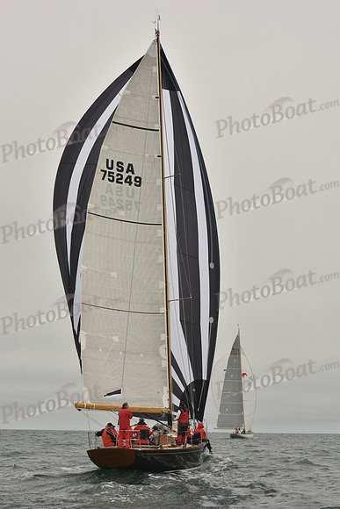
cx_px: 170
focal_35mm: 70
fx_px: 991
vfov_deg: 28.8
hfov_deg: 19.5
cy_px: 254
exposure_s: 1/800
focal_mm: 70
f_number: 11
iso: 320
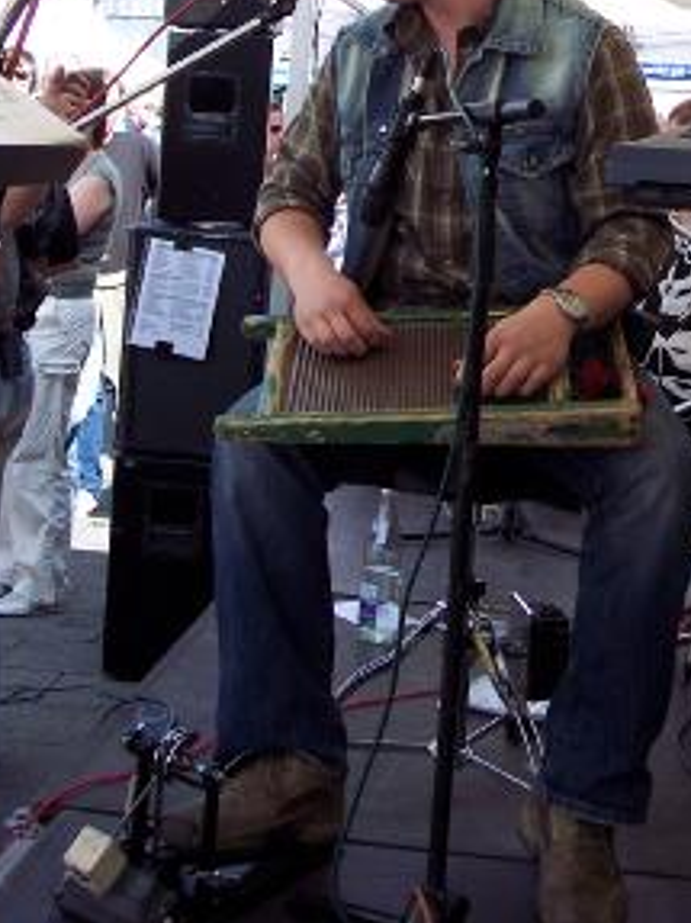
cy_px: 135
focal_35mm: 68
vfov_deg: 27.8
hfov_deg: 21.5
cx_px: 487
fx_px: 1811
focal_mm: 8
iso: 100
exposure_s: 1/250
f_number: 3.4
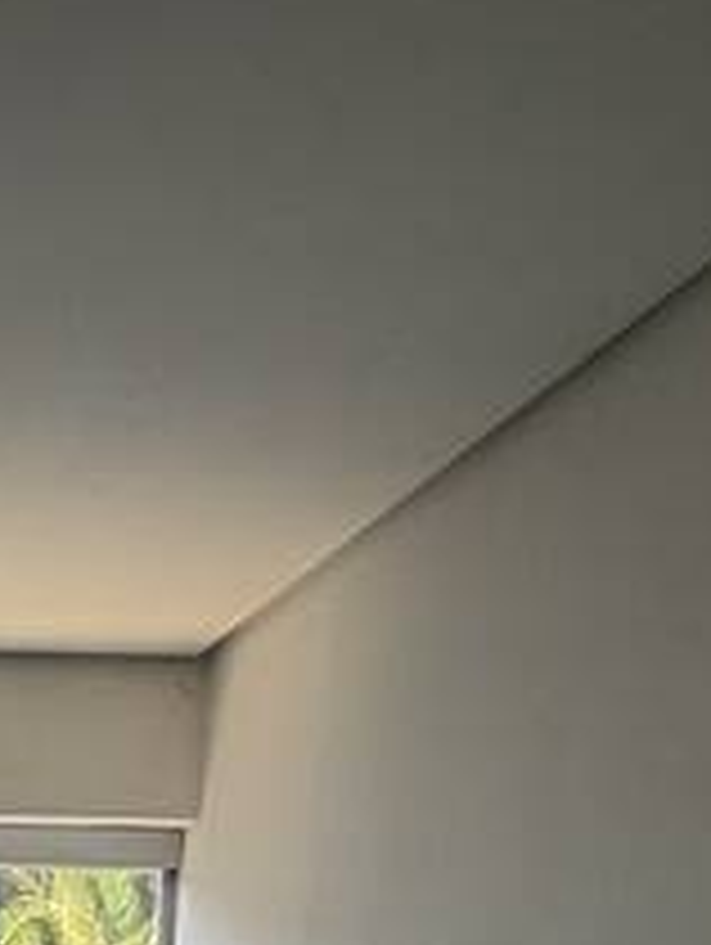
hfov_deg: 18.2
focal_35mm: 72
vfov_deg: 20.6
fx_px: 1968
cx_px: -356
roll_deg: +0.2
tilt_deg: -12.0
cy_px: 1606
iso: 80
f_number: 2.2
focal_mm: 2.22
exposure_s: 1/121
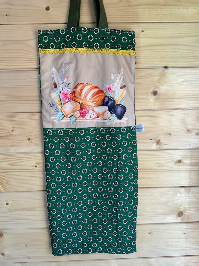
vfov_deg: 61.7
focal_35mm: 29
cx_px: 100
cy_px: 133
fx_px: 222
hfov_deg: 48.2
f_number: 1.8
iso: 25
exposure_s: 1/100
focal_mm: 3
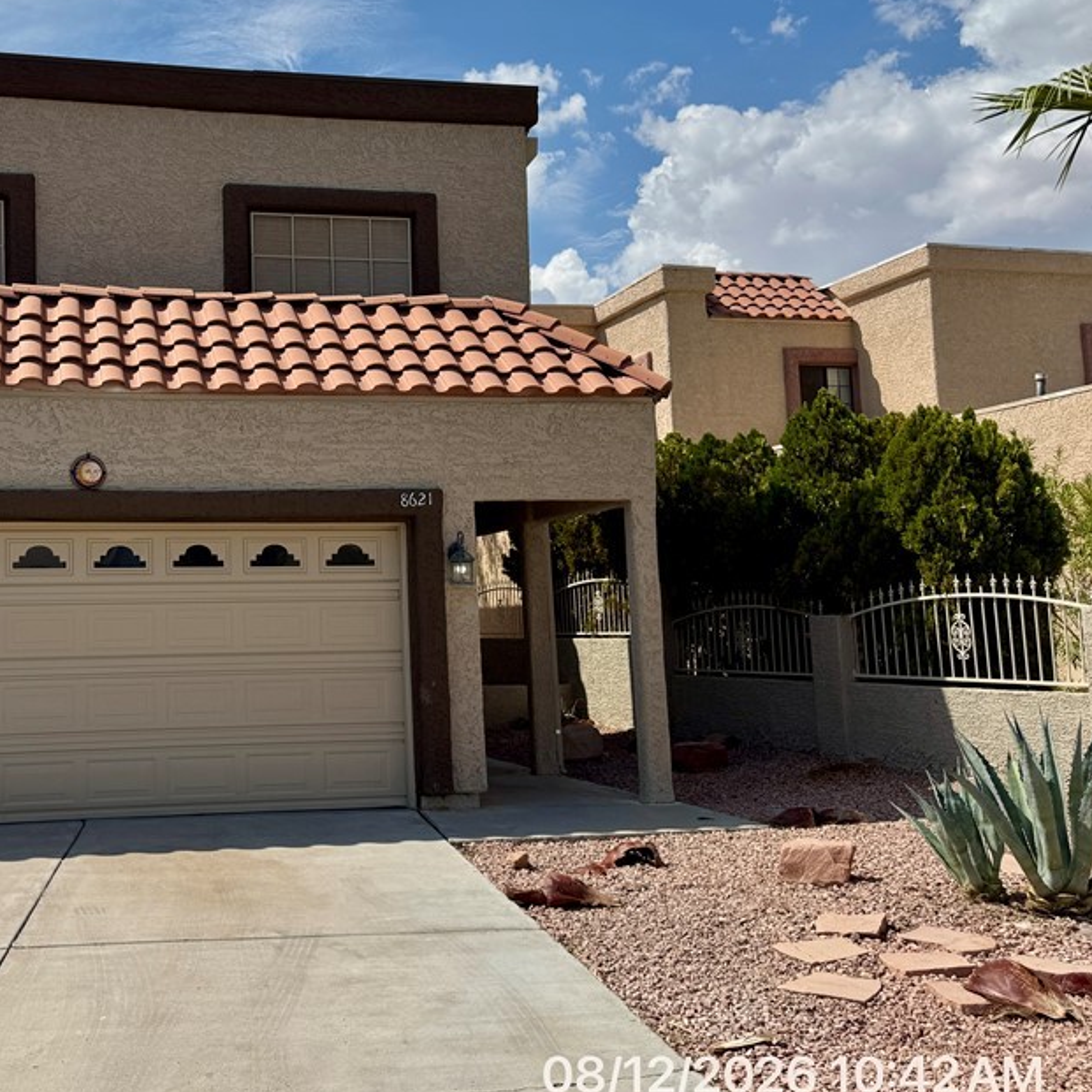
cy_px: 498
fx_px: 1249
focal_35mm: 35
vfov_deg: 47.2
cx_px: 222
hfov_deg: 44.9
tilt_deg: +5.2
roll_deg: +0.1
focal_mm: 6.76
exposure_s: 1/7937
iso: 80
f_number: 1.78
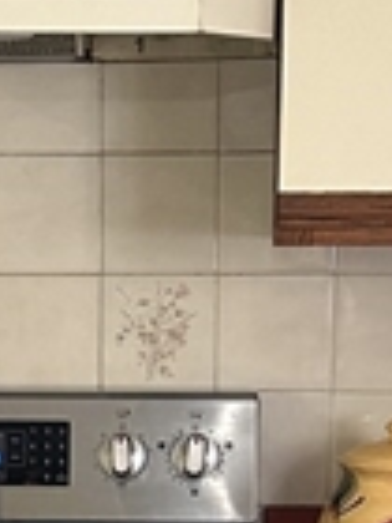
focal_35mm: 132
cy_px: 594
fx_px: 1993
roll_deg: -0.1
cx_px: 97
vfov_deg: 14.5
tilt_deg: -10.7
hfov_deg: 11.2
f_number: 1.78
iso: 320
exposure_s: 1/60
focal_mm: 6.86
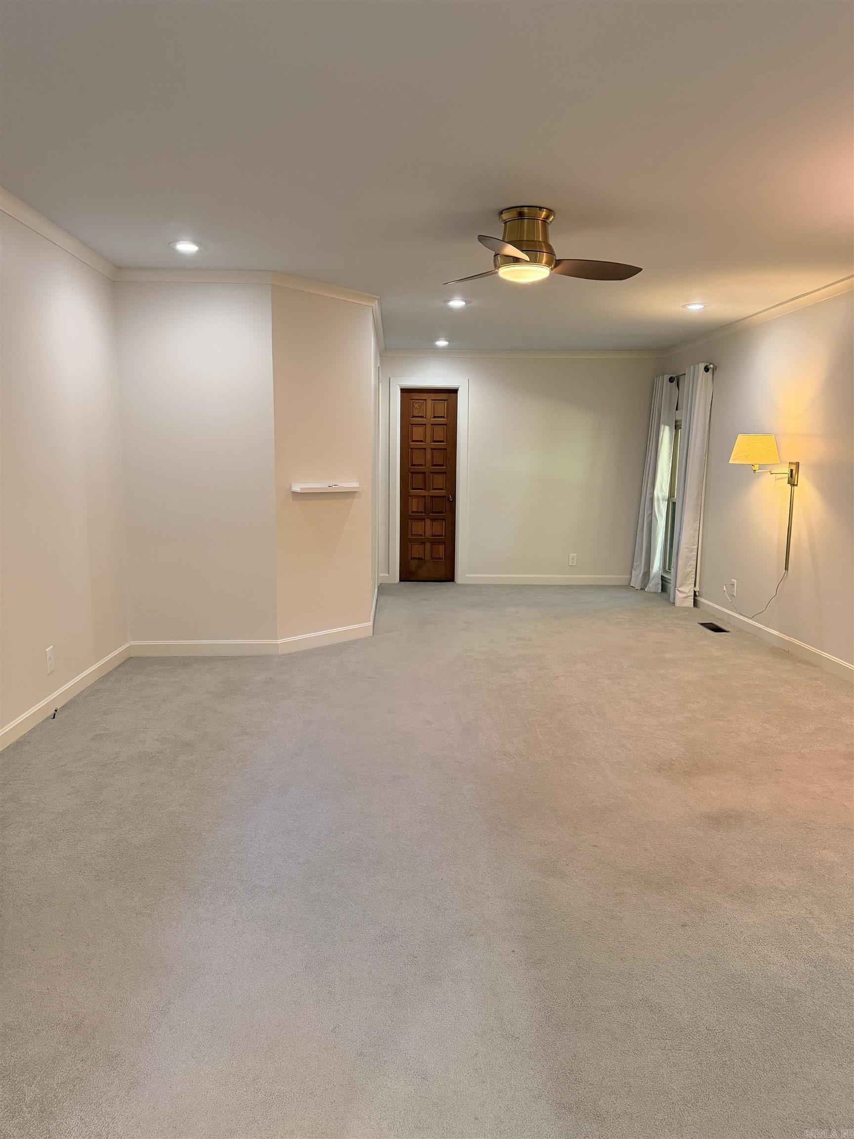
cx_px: 427
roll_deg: -0.9
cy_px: 570
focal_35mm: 24
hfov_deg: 56.8
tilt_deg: -7.6
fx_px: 789
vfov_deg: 71.6
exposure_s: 1/60
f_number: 1.78
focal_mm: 6.76
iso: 400
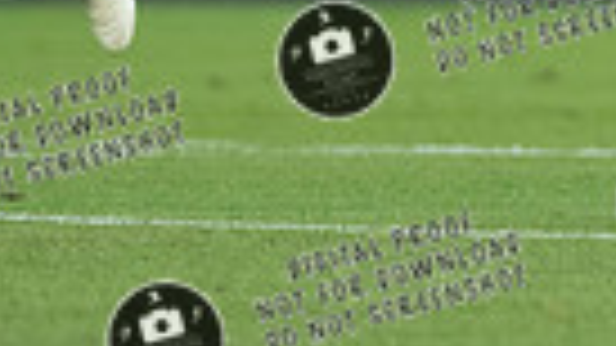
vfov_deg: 0.6
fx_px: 32678
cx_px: 783
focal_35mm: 2001
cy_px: -443
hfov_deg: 1.1
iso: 1800
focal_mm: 300
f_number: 3.2
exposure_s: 1/1600
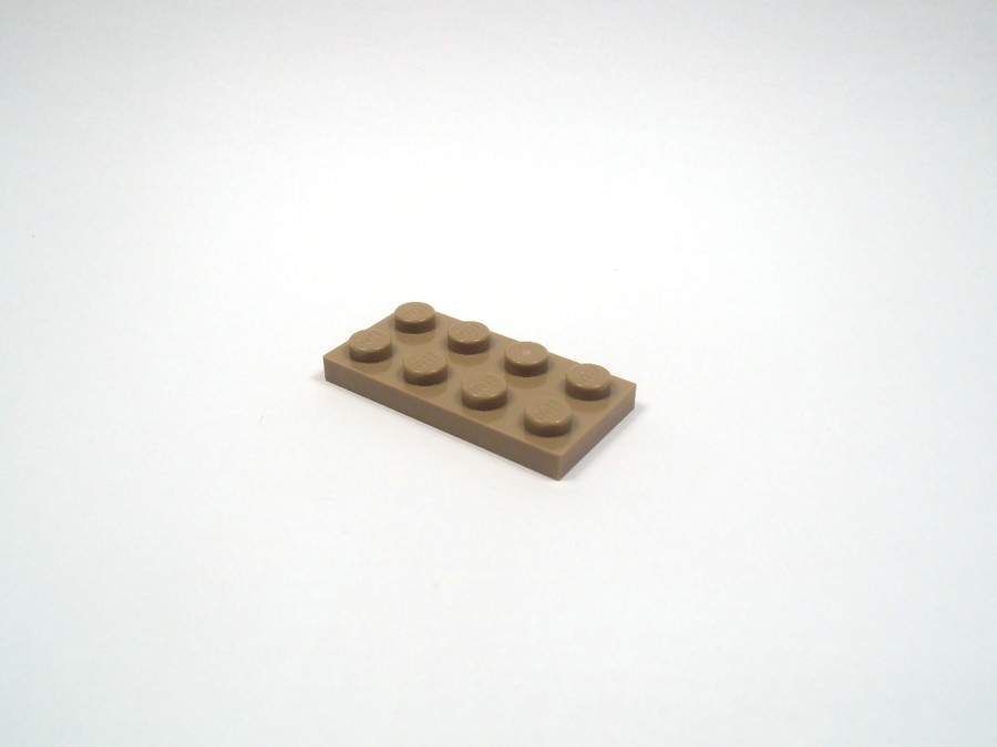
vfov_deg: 38.7
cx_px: 498
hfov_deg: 50.1
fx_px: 1066
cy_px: 374
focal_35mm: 37
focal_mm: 6.61
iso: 80
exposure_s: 1/160
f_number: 3.9
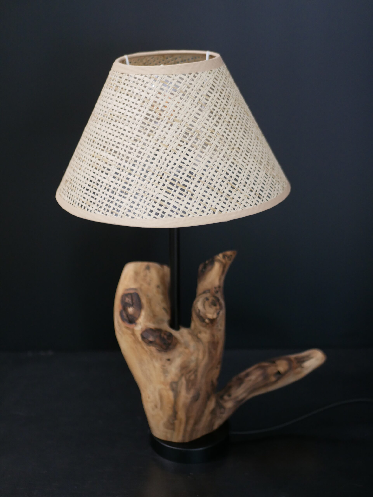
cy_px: 248
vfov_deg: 38.2
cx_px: 186
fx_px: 718
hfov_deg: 29.1
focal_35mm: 50
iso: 1000
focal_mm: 25
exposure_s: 1/60
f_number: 1.7
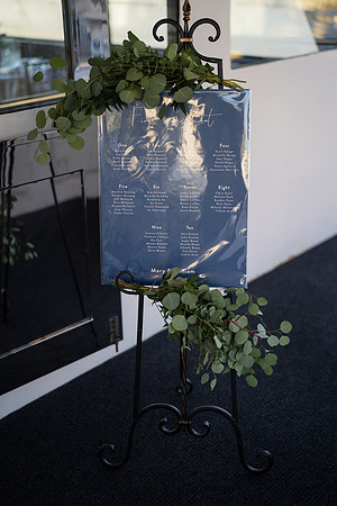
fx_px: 702
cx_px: 168
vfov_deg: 39.6
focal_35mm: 50
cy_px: 253
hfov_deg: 27.0
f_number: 1.4
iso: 250
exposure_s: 1/800
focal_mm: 50
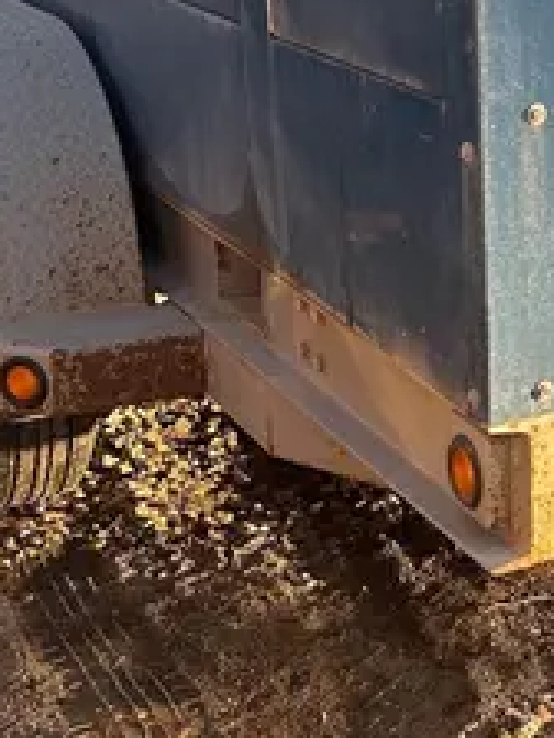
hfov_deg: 16.7
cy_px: 163
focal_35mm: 85
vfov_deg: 22.7
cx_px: 646
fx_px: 1814
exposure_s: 1/632
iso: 50
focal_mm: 5.7
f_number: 1.5
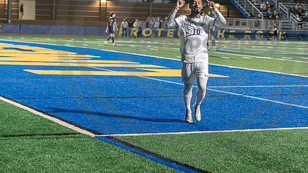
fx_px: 825
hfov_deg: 21.1
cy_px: 32
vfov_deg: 11.9
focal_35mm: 101
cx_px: 186
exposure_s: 1/320
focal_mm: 70
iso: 2500
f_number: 3.5
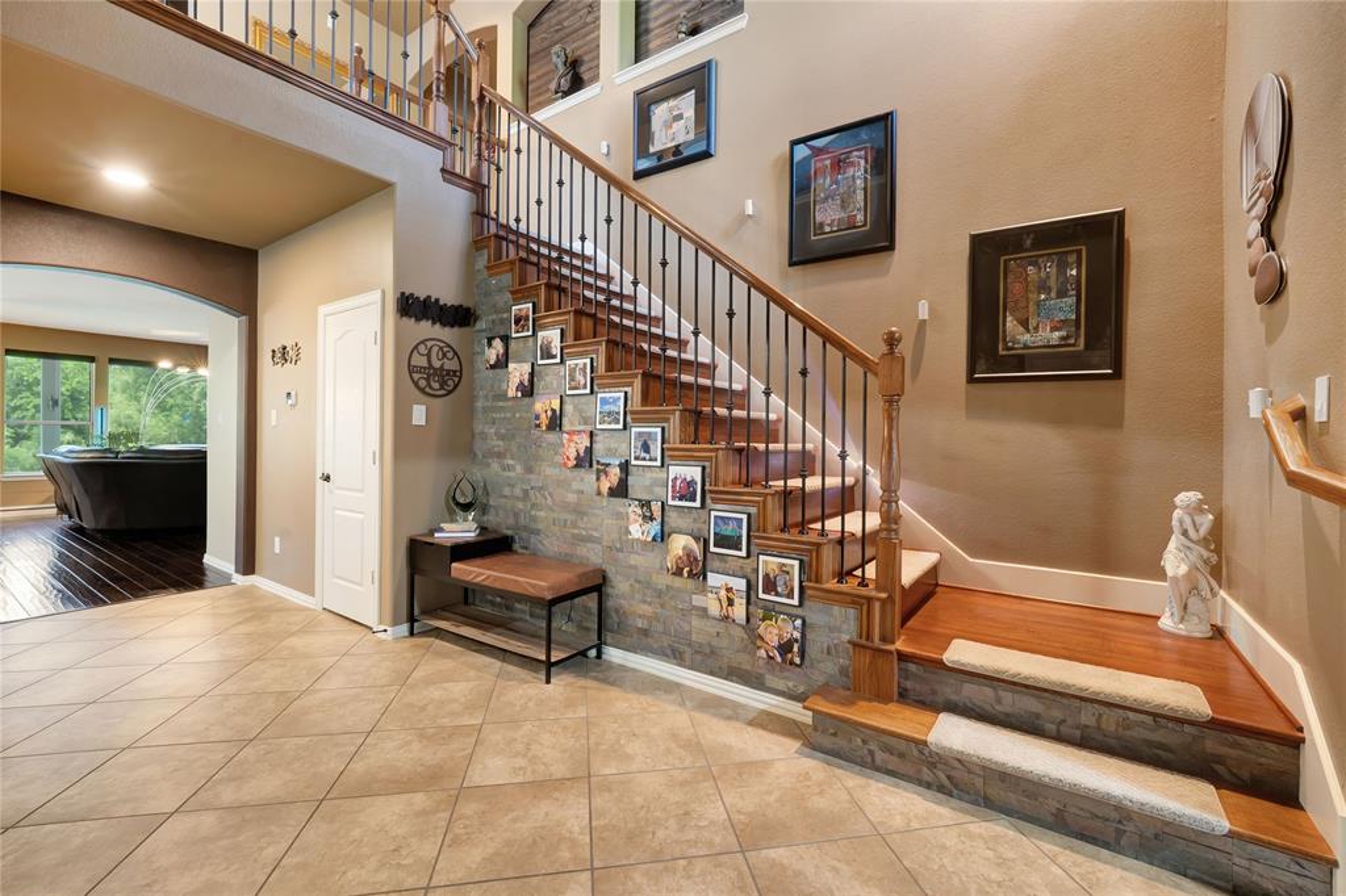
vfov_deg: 77.3
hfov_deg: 100.4
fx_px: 561
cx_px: 673
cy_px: 448
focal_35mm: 15
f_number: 9
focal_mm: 15
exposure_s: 1/3.33
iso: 500
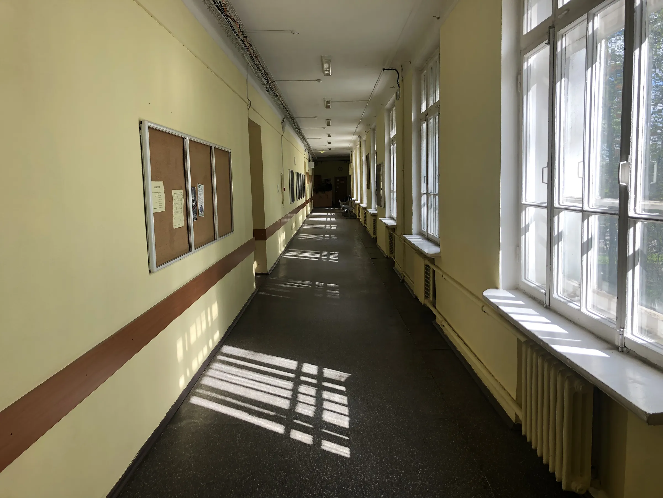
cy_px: 249
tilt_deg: -6.6
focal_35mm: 28
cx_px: 332
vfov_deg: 49.7
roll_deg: +1.1
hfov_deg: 63.4
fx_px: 536
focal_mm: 3.99
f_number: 1.8
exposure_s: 1/142
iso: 20
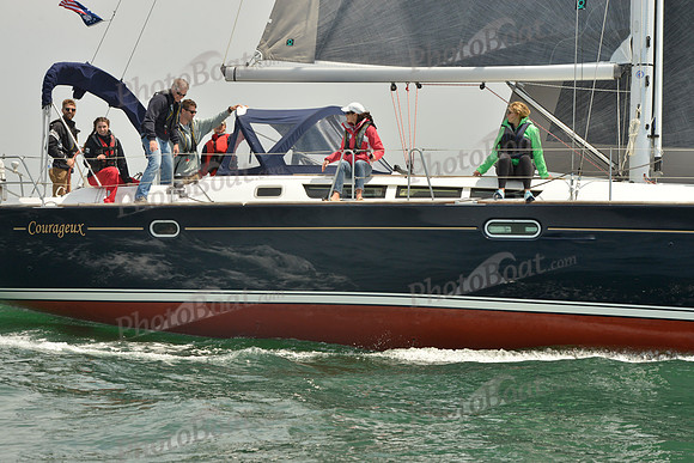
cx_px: 347
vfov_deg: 13.7
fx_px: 1928
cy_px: 232
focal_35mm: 100
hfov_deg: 20.4
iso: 560
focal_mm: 100
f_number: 11
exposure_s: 1/1250
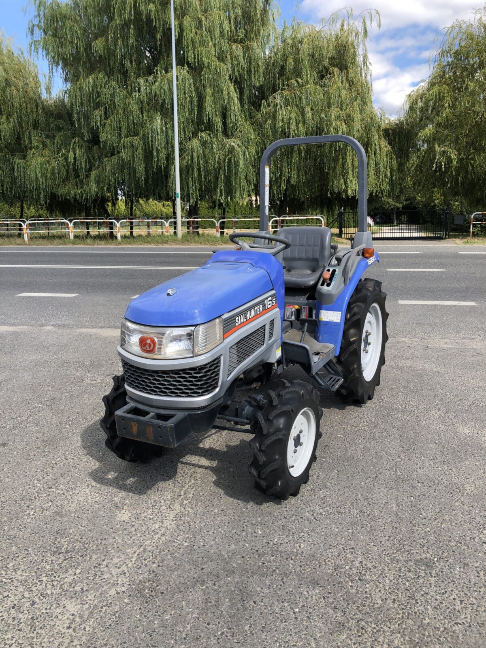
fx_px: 524
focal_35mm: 28
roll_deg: +1.9
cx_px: 243
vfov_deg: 63.4
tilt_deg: -11.2
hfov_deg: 49.7
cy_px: 324
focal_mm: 3.99
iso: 20
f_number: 1.8
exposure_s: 1/1000
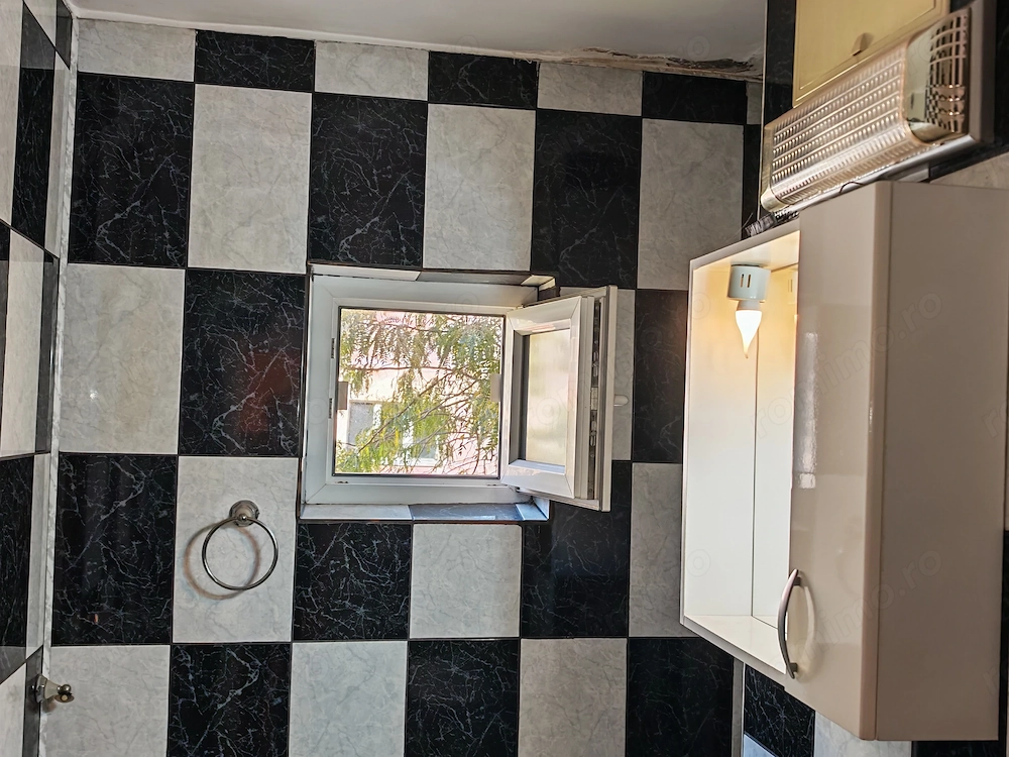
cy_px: 378
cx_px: 504
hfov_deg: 52.6
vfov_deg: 40.7
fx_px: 1020
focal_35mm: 35
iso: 100
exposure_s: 1/140
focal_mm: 6.83
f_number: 2
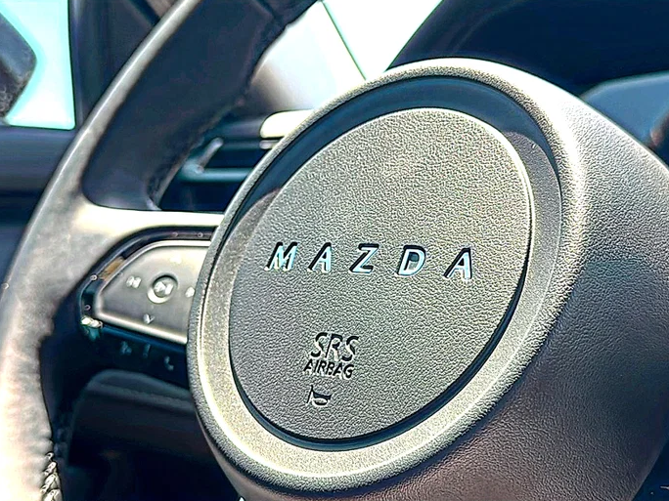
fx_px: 831
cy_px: 249
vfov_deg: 33.6
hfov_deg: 43.8
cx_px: 340
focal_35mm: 43
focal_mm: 6.86
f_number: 1.78
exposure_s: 1/275
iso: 80
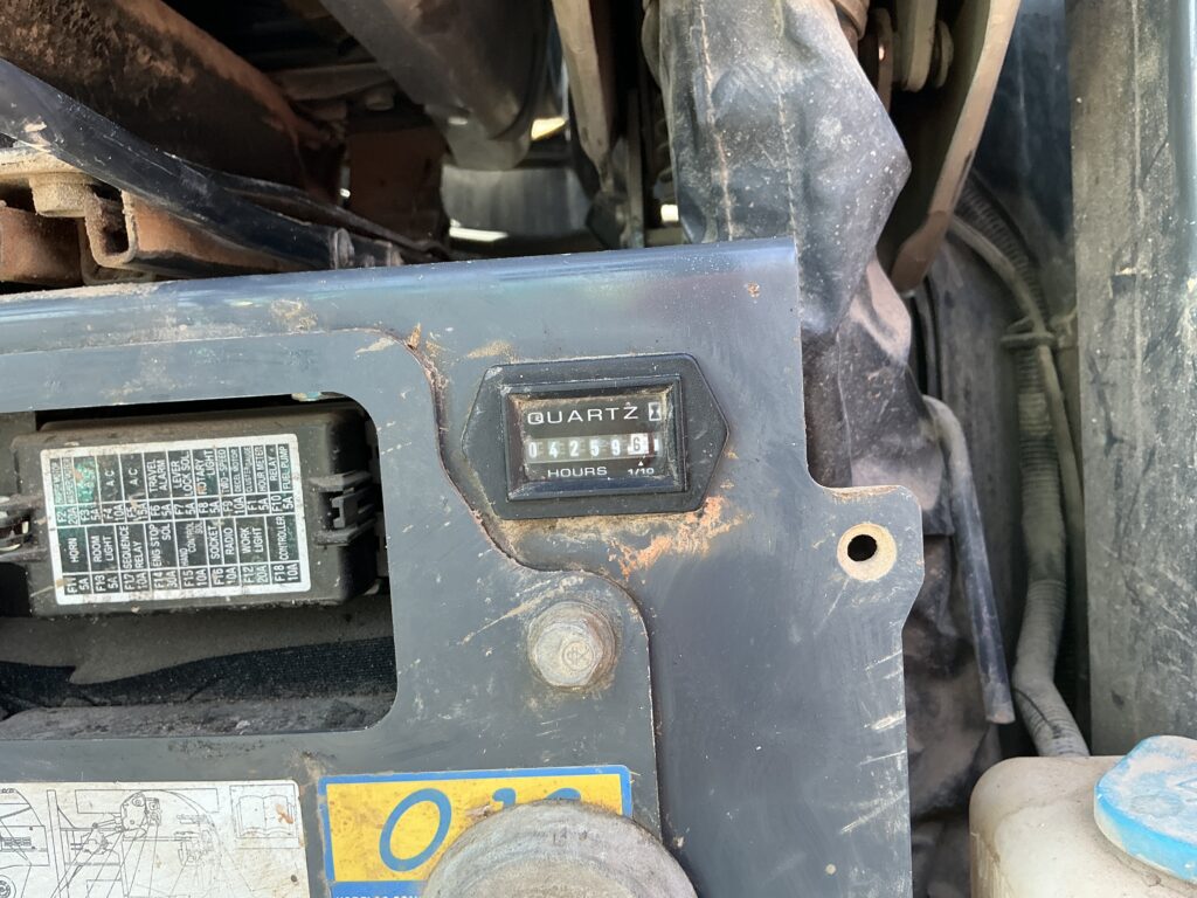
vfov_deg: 49.7
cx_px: 598
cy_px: 449
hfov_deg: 63.4
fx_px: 968
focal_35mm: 28
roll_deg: +3.5
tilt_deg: -4.4
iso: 64
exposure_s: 1/122
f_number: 1.8
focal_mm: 3
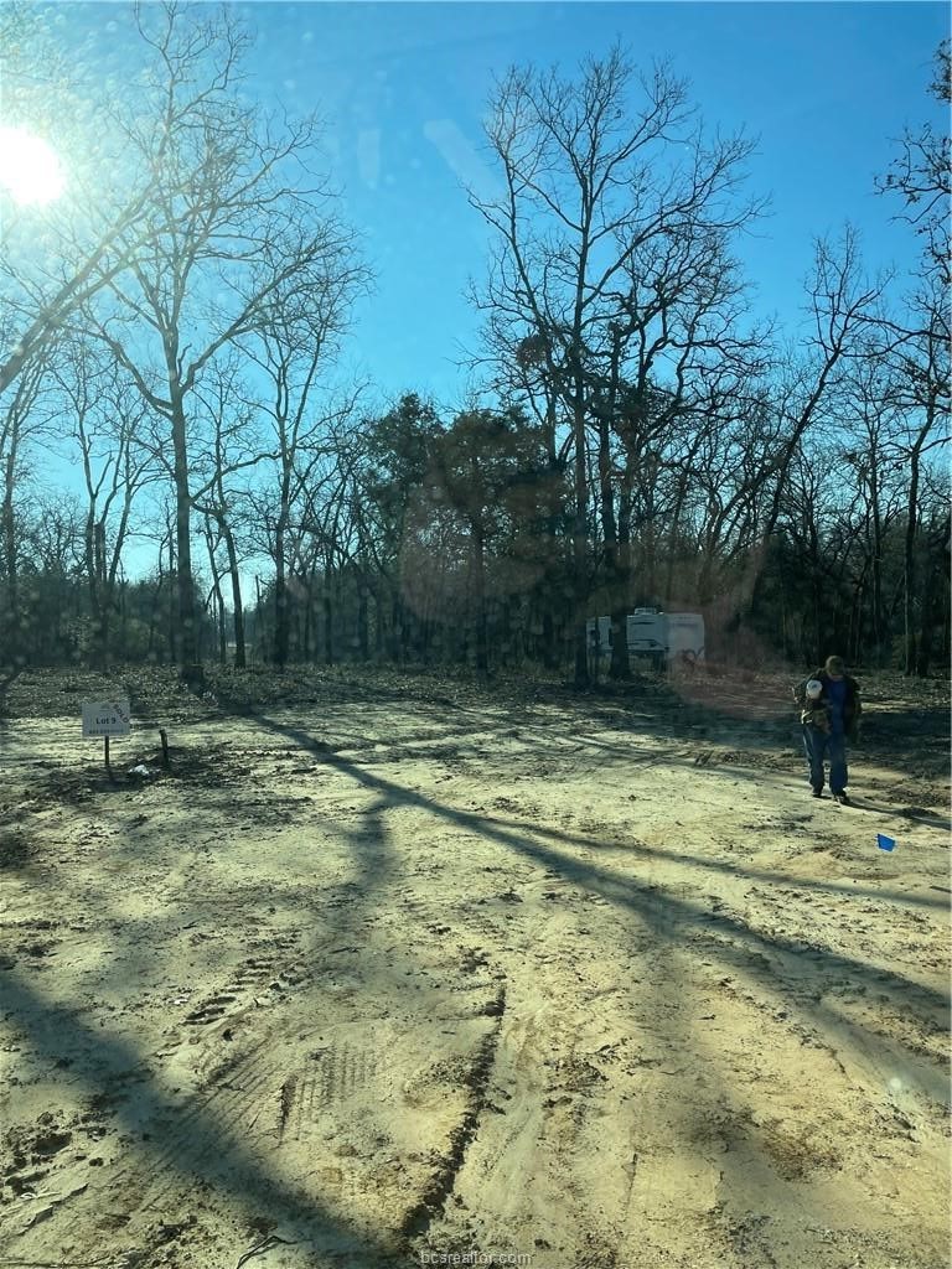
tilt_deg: -1.9
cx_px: 476
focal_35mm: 26
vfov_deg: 67.3
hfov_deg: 53.1
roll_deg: +1.0
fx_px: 953
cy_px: 634
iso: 32
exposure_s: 1/1103
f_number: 1.6
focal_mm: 4.2
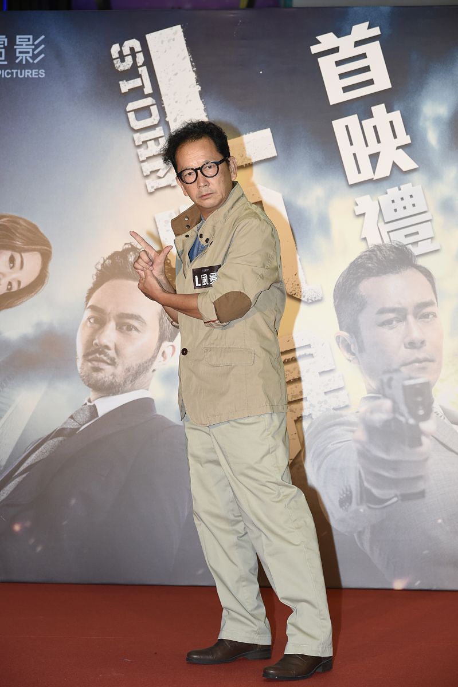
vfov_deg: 23.9
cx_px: 229
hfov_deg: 16.1
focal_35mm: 85
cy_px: 344
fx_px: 1623
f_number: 6.3
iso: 2000
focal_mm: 85
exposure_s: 1/200
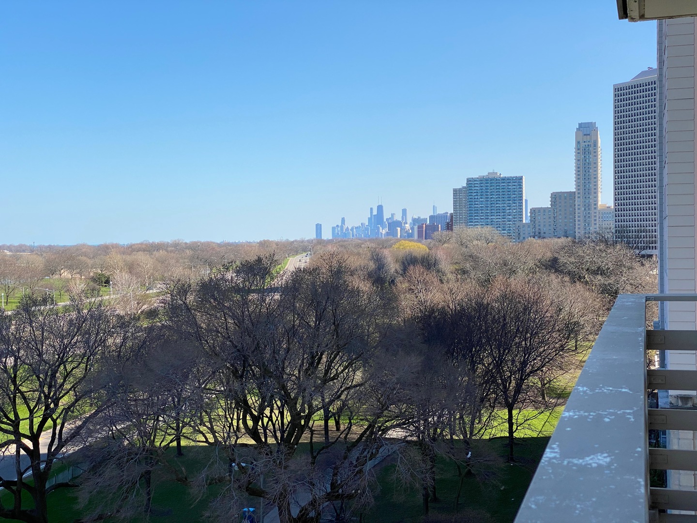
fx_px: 1047
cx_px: 348
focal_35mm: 52
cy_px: 262
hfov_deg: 36.8
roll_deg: +0.3
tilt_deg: -1.9
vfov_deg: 28.0
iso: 20
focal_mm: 6
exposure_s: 1/1261
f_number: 2
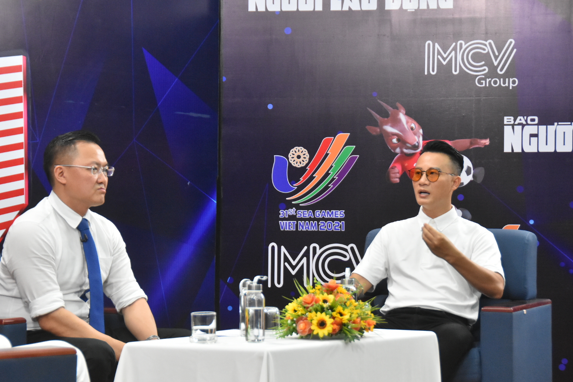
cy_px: 187
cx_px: 267
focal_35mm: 123
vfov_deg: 11.2
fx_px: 1950
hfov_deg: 16.7
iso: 3200
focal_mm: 75
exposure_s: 1/125
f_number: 5
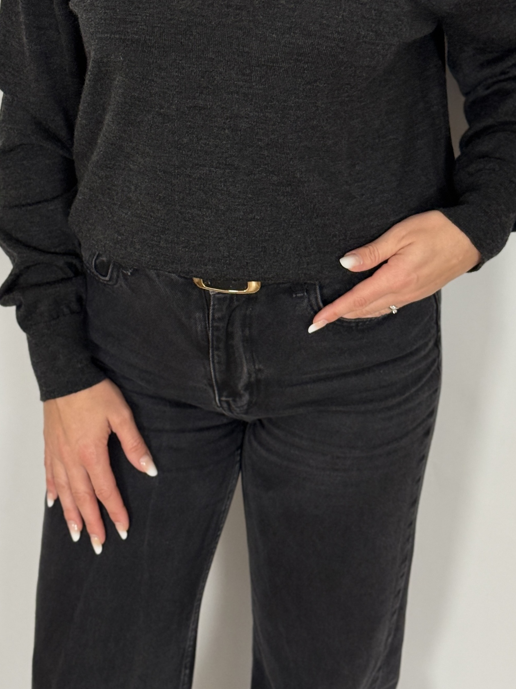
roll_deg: -1.1
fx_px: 1451
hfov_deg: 20.2
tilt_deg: -19.9
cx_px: 282
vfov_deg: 26.4
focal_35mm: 73
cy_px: 185
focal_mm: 6.76
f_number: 1.78
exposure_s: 1/100
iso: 200
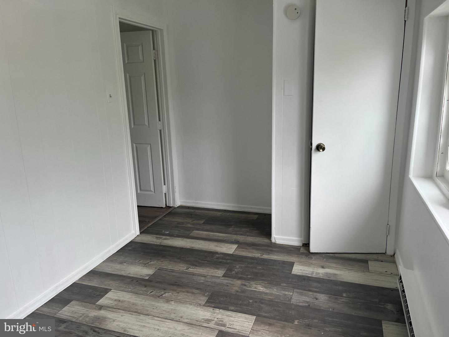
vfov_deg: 53.1
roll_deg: +2.7
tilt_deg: -12.6
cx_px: 224
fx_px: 337
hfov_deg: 67.3
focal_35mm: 26
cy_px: 168
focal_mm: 5.1
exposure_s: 1/122
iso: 64
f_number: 1.6
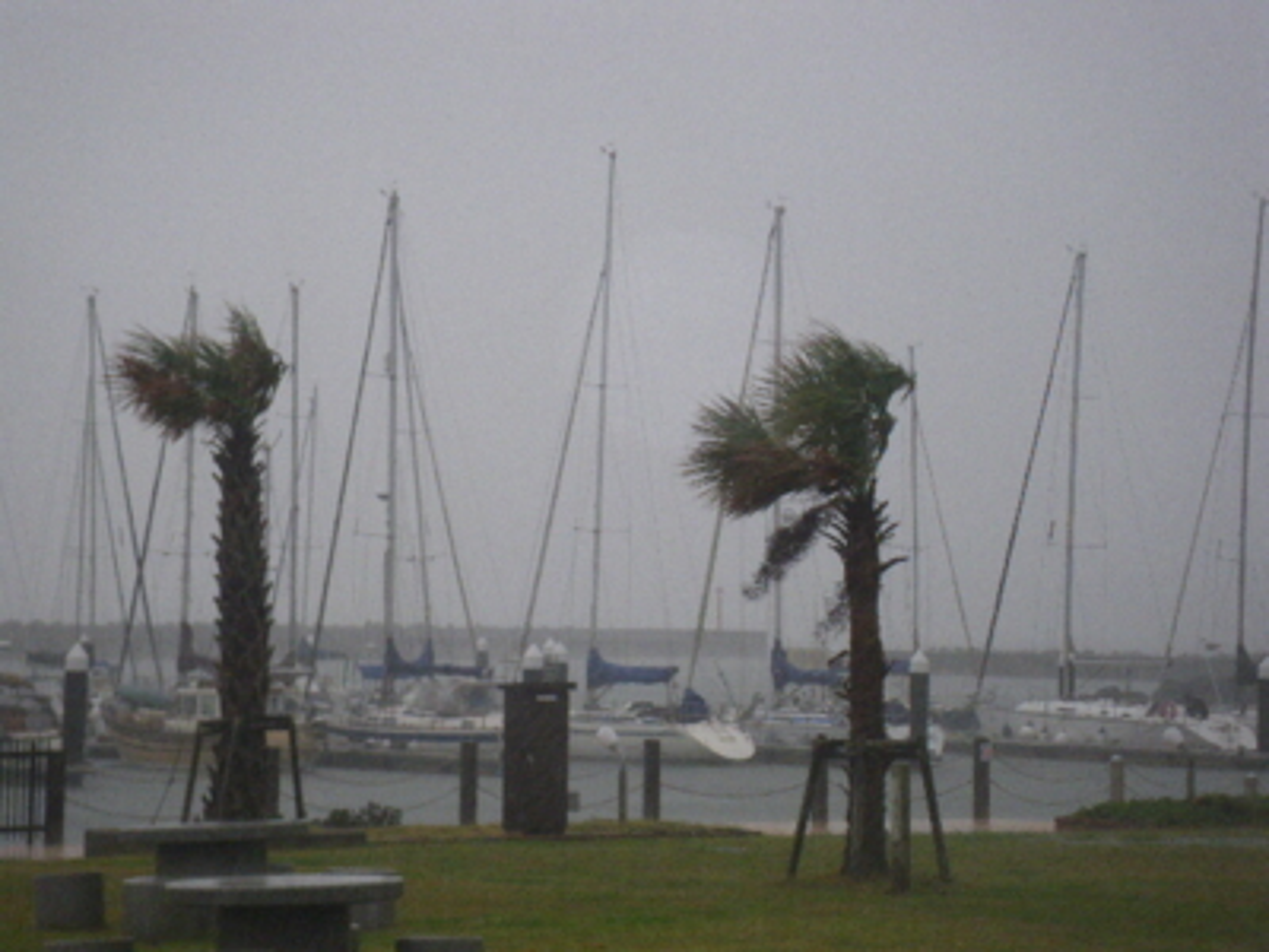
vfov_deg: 12.9
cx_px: 634
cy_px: 476
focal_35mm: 115
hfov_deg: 17.1
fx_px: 4216
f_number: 5.2
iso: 250
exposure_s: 1/160
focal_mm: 20.6
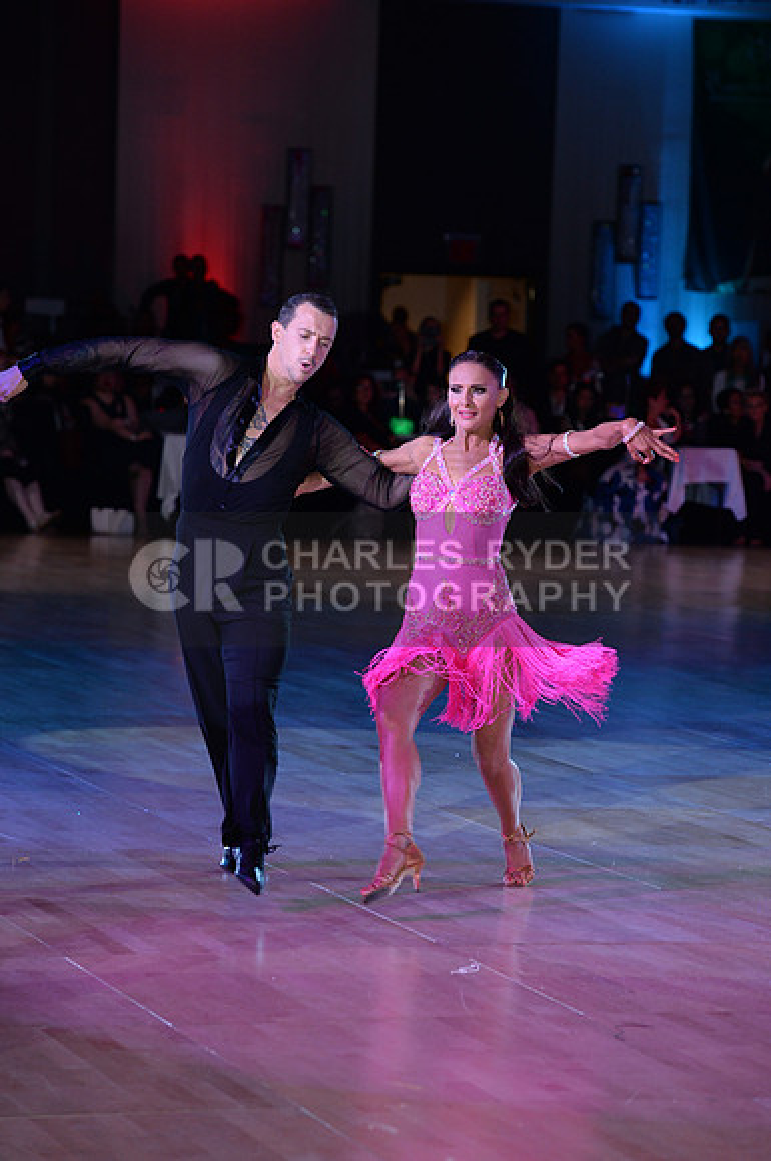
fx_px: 4350
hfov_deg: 10.1
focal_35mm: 135
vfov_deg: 15.2
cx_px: 386
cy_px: 580
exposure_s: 1/250
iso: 1600
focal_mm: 135
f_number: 4.5
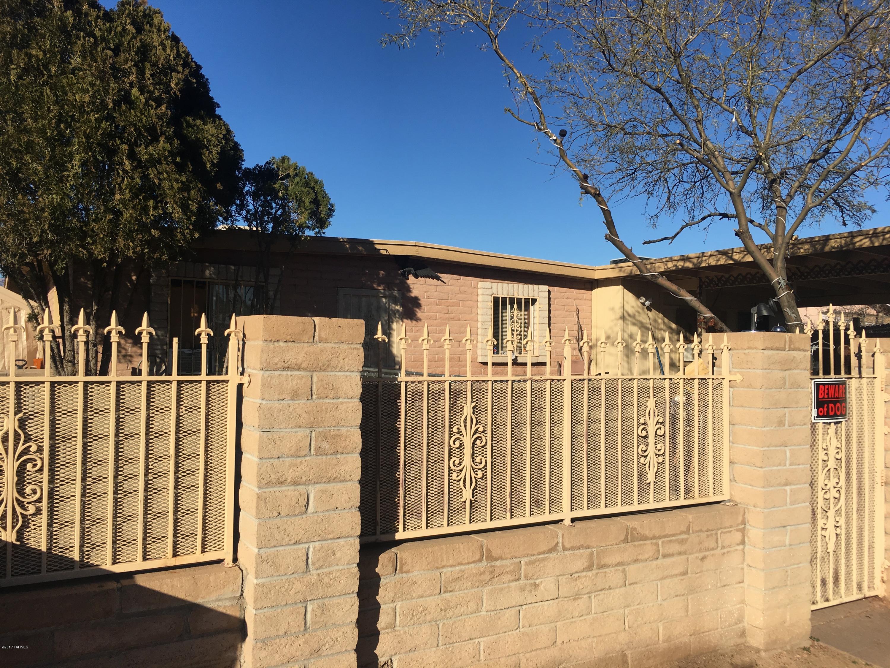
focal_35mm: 29
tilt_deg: +2.9
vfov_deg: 48.2
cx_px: 445
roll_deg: -0.3
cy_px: 334
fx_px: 746
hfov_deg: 61.7
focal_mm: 4.15
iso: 25
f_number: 2.2
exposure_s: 1/2137
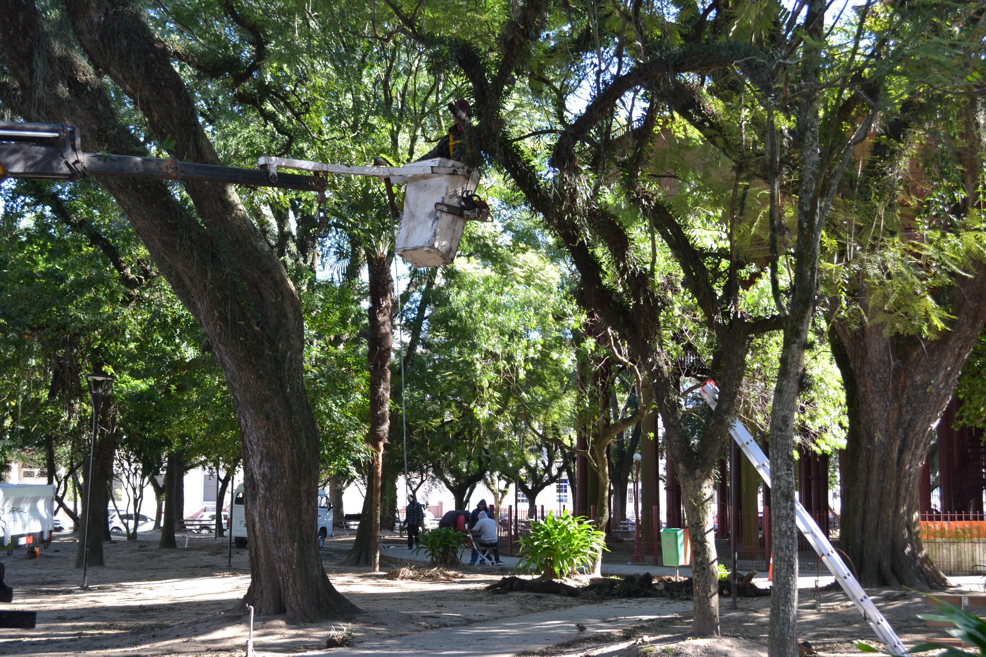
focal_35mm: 48
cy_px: 328
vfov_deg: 28.1
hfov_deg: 41.1
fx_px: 1315
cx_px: 493
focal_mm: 32
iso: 400
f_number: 5.6
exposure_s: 1/125
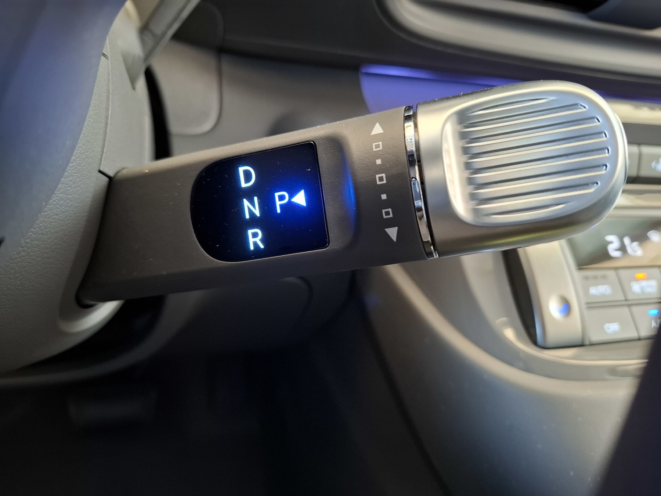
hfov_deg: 73.9
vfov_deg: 58.9
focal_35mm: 23
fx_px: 439
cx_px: 330
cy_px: 248
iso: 320
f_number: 1.8
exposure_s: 1/25
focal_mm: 5.54
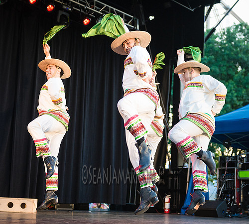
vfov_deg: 24.6
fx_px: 513
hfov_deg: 27.3
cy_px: 112
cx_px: 131
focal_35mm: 66
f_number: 2.8
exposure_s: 1/640
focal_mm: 55
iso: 2000
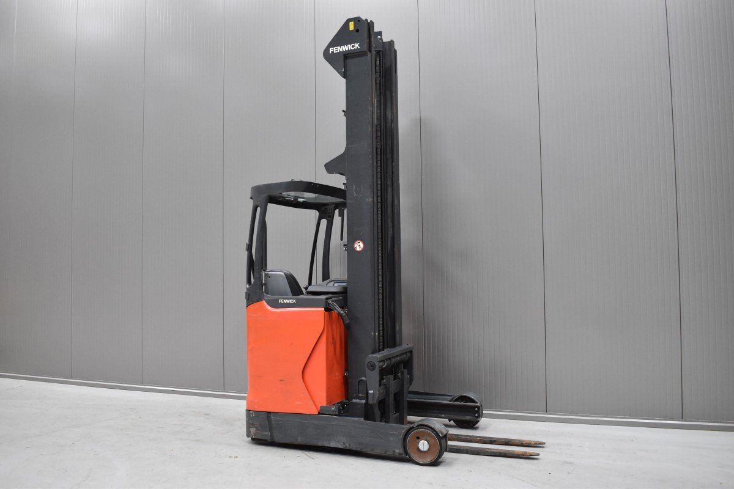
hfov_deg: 61.9
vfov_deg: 43.6
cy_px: 244
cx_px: 367
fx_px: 612
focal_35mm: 30
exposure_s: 1/50
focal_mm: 20
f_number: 5
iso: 1600
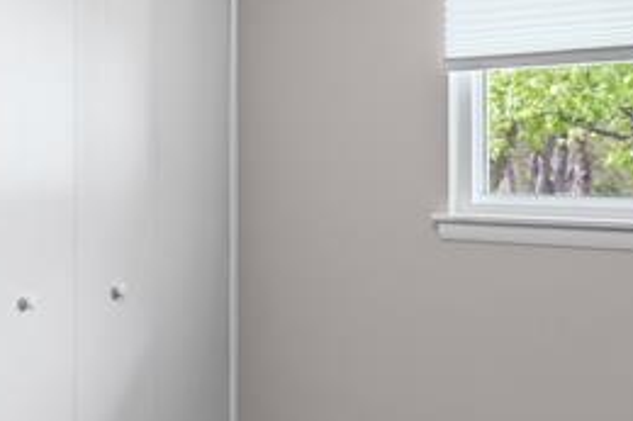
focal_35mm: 63
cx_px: 46
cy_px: 231
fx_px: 1107
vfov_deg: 21.5
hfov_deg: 30.3
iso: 500
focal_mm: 16
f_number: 3.2
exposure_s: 1/30
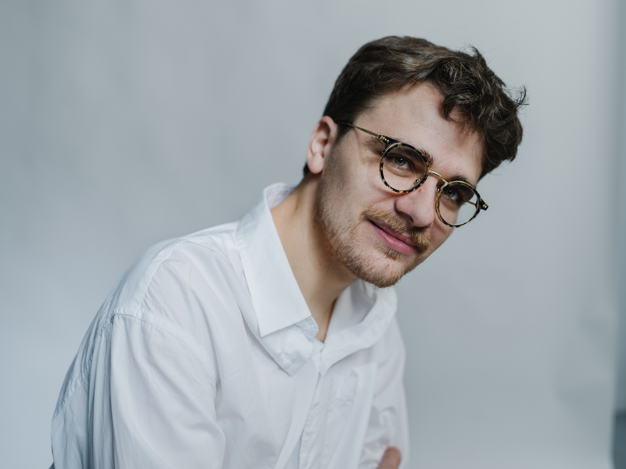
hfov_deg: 52.6
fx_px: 633
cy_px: 234
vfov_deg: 40.7
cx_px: 313
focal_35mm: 35
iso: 100
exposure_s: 1/125
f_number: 3.2
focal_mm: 45
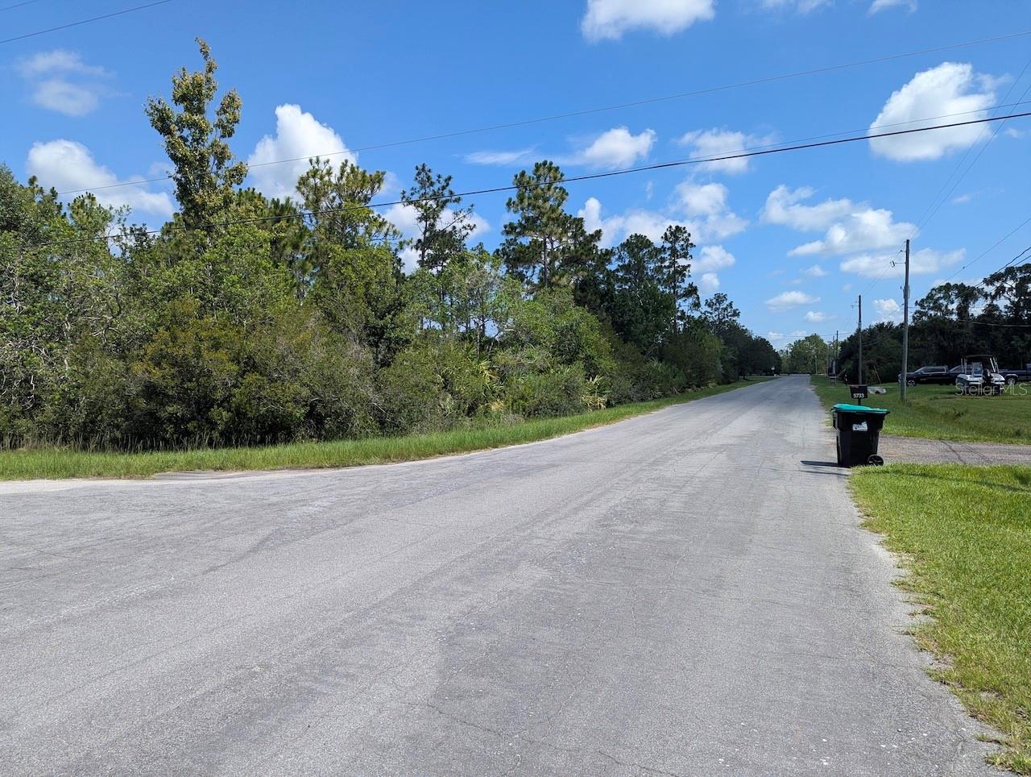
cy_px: 388
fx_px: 716
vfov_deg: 56.9
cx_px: 516
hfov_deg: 71.5
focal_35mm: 24
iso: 44
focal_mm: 6.81
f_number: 1.85
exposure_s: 1/1984
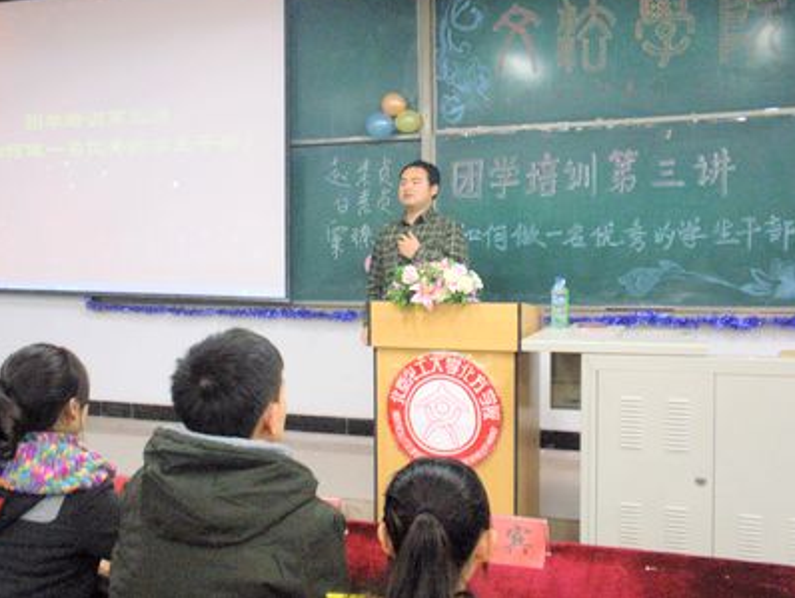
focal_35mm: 39
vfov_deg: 36.8
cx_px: 401
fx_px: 896
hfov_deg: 47.8
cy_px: 285
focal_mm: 6.6
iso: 200
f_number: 3.5
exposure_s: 1/13
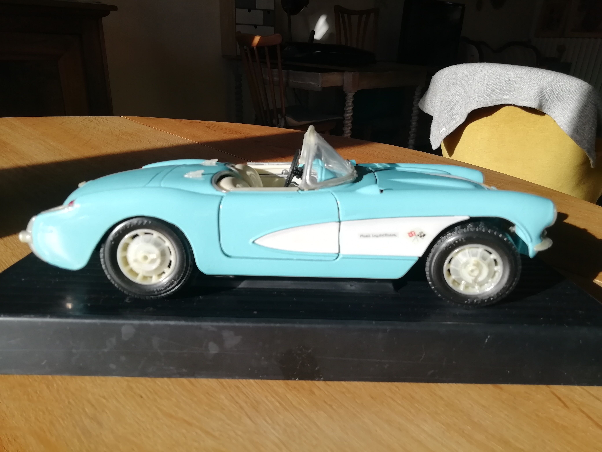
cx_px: 301
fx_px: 452
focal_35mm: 26
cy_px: 226
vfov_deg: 53.1
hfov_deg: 67.3
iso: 50
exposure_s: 1/482
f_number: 2.2
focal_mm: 3.21
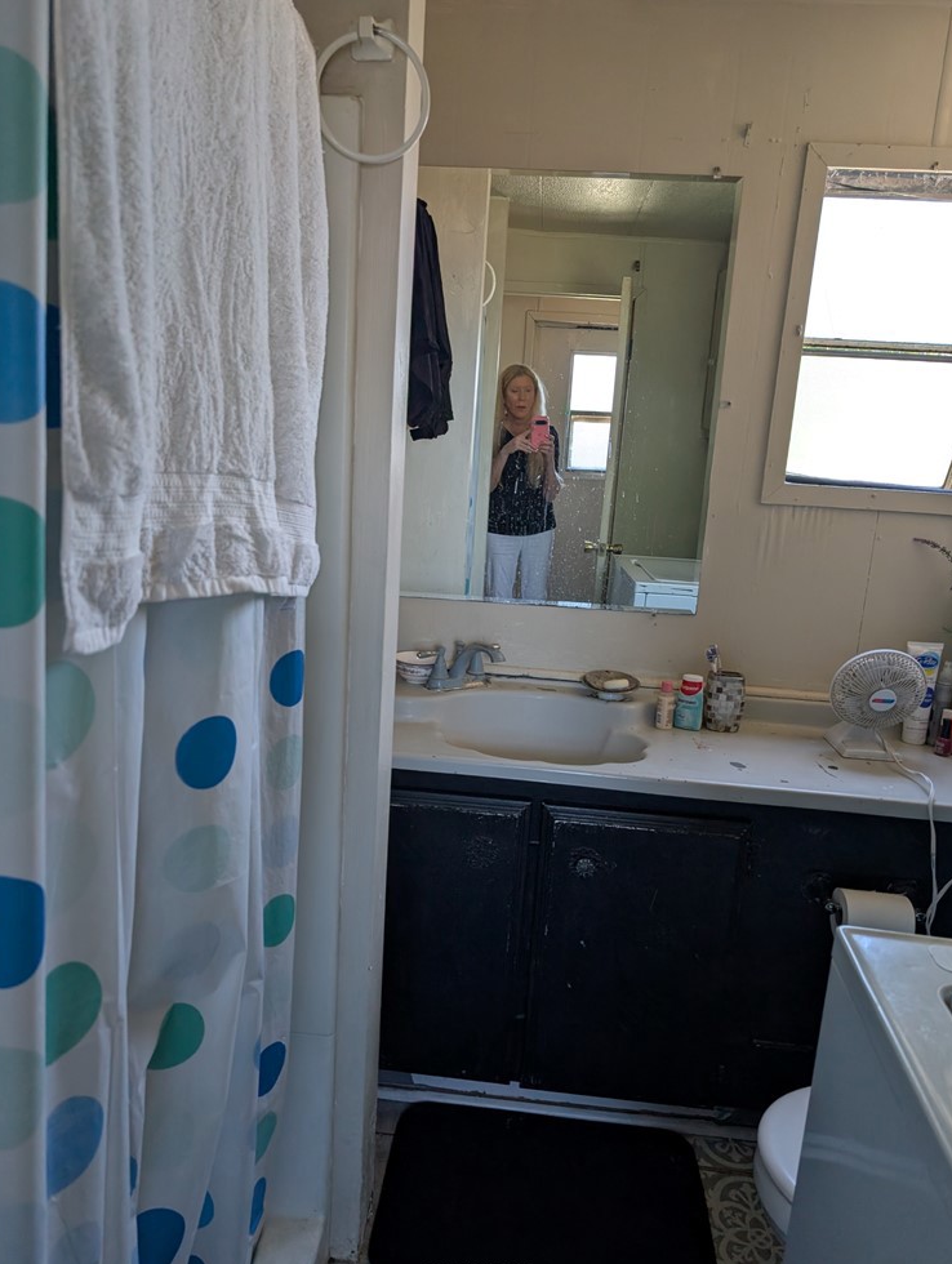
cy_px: 638
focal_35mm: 25
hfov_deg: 55.0
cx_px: 483
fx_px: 914
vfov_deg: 69.3
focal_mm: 6.9
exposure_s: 1/276
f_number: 1.68
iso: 231
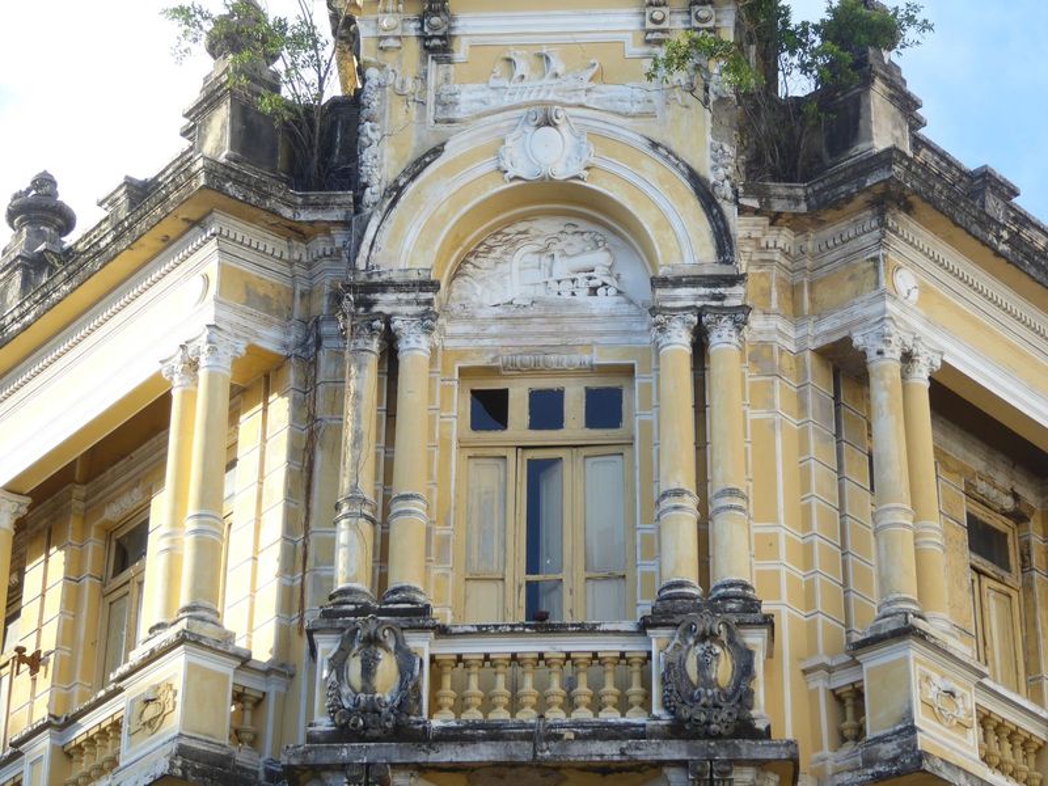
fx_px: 3239
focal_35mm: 107
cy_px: 393
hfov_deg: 18.4
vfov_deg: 13.8
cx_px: 524
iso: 80
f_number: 5
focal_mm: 17.5
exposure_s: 1/100
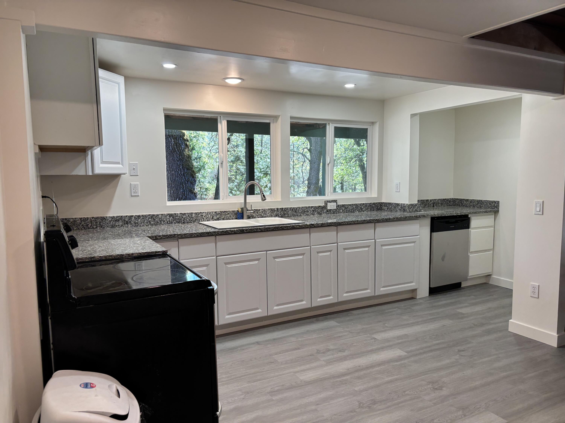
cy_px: 212
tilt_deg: -5.9
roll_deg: -0.1
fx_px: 424
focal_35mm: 26
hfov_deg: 67.3
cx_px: 282
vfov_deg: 53.1
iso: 100
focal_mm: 5.96
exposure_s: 1/120
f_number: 1.6
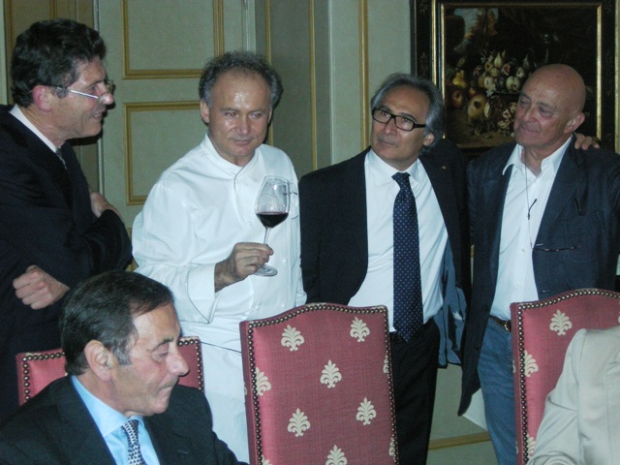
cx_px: 310
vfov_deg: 16.6
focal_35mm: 89
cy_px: 232
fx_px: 1594
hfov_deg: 22.0
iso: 421
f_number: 4.3
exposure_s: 1/60
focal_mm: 18.6
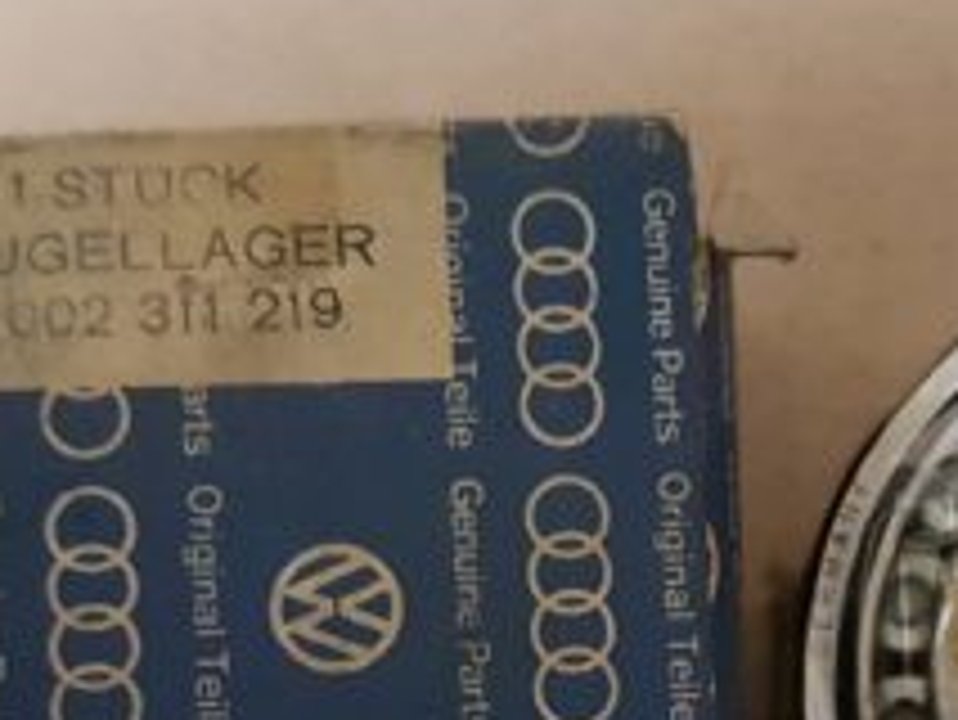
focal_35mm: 61
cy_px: 718
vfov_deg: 23.1
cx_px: 652
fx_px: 1689
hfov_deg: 31.4
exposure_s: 1/10
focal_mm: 4.2
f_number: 1.7
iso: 500
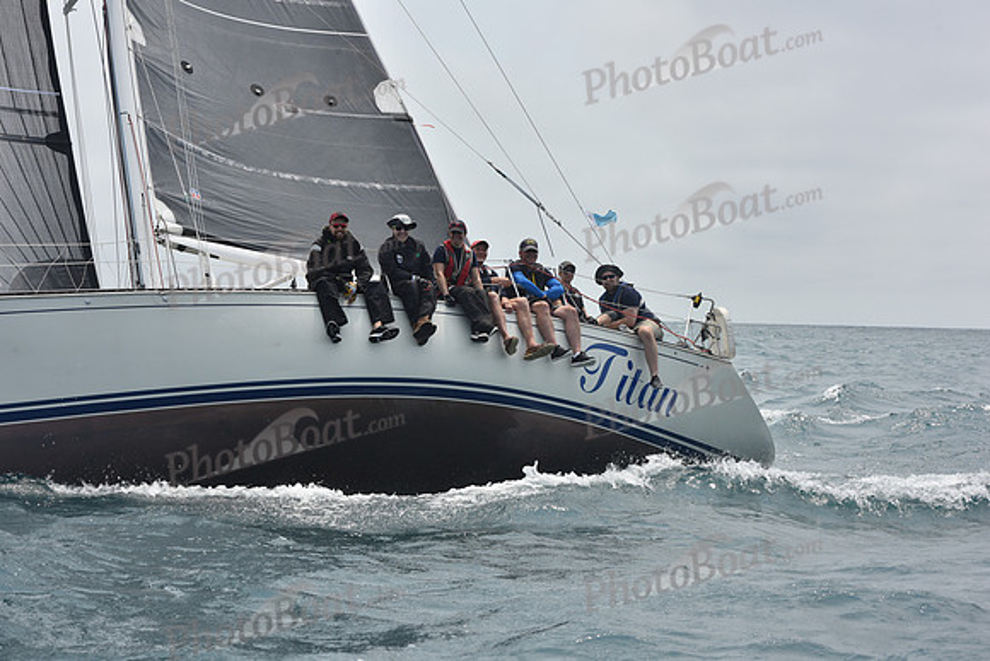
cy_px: 330
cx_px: 495
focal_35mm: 70
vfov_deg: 19.5
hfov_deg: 28.8
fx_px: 1925
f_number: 10
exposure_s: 1/800
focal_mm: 70
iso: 250
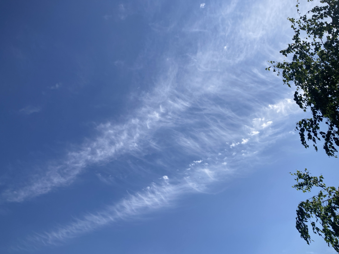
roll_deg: +1.0
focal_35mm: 29
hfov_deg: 61.7
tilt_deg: +44.1
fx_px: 284
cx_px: 171
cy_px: 127
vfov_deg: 48.2
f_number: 1.8
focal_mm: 3.99
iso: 20
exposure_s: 1/3205
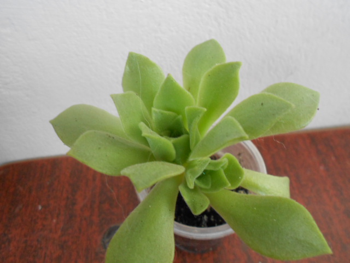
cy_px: 132
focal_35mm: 29
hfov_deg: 61.7
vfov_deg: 48.2
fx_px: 293
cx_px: 175
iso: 320
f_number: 3.4
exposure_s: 1/30
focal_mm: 5.3
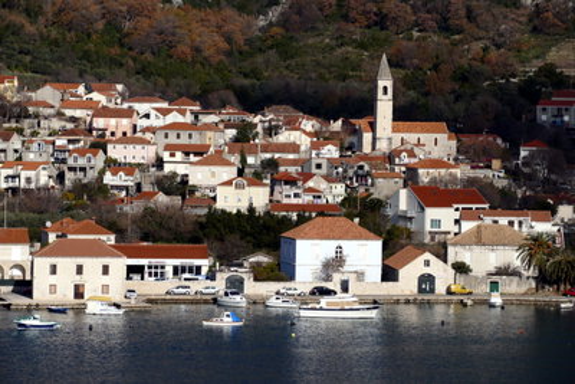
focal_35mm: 186
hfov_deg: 11.1
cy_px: 192
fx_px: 2972
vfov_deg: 7.4
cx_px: 288
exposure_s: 1/16000
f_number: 4
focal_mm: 67.72
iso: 800
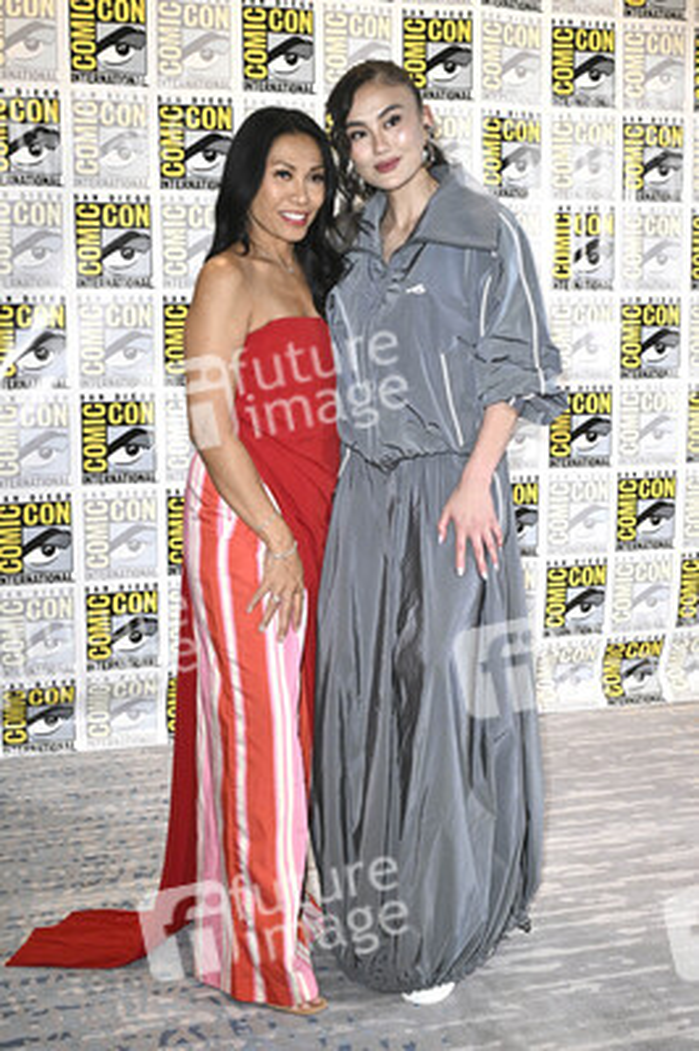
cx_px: 350
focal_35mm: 38
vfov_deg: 50.7
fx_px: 1109
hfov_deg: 35.0
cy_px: 526
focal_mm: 38
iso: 2500
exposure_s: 1/250
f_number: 6.3
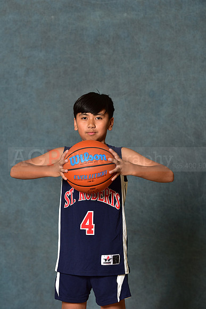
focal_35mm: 102
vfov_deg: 20.0
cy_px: 154
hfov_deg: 13.4
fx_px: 875
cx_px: 103
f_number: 4.5
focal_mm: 102
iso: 320
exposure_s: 1/200
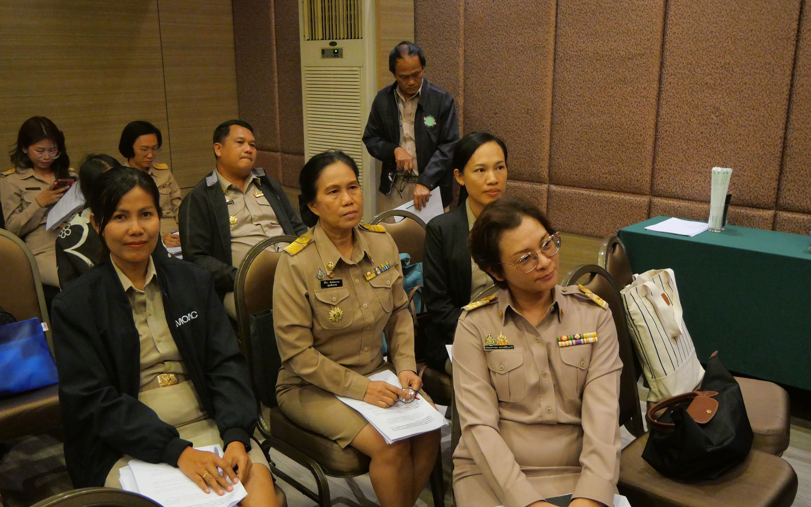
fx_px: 707
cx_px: 403
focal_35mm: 32
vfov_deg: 39.4
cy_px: 267
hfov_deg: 59.7
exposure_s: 1/100
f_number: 3.7
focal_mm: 15
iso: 3200
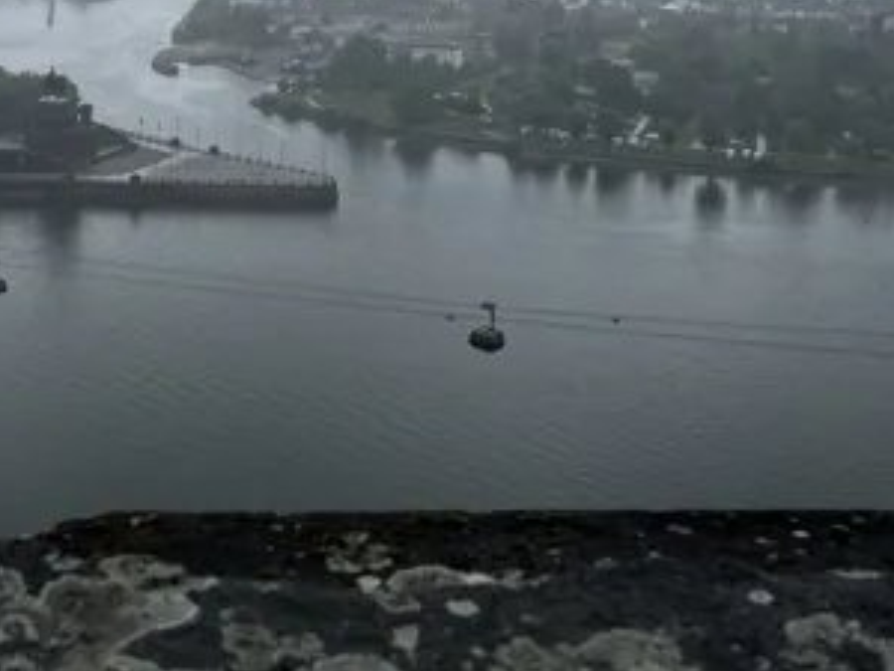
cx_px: 289
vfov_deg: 27.0
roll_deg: +0.9
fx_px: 1343
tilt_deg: -8.9
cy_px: 60
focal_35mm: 52
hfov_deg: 36.4
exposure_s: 1/1776
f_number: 1.6
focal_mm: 5.1
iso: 50
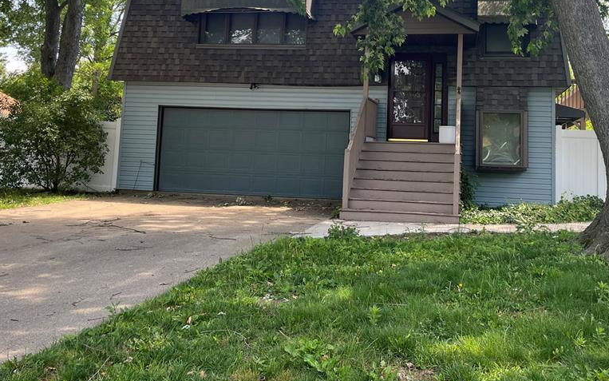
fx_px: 614
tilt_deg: +6.0
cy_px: 98
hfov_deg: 52.5
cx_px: 357
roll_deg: -1.3
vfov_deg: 33.8
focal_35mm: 37
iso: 50
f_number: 1.6
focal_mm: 5.1
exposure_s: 1/406
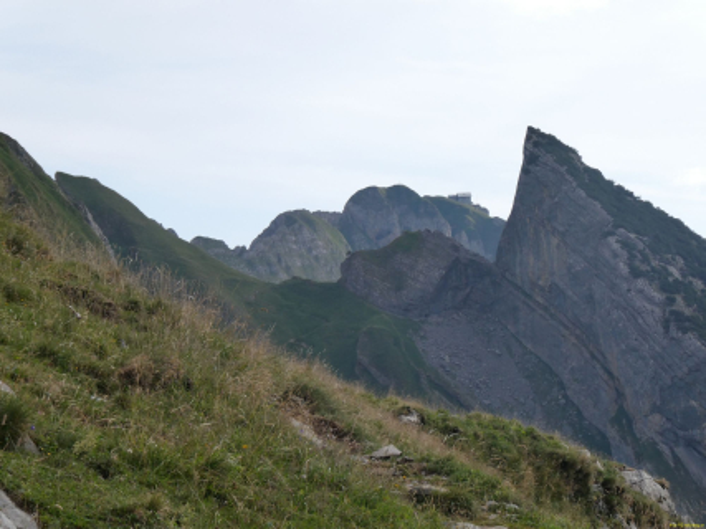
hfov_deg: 14.6
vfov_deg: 11.0
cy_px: 264
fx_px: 2753
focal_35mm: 135
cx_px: 353
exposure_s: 1/400
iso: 80
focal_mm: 24.2
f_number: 5.3
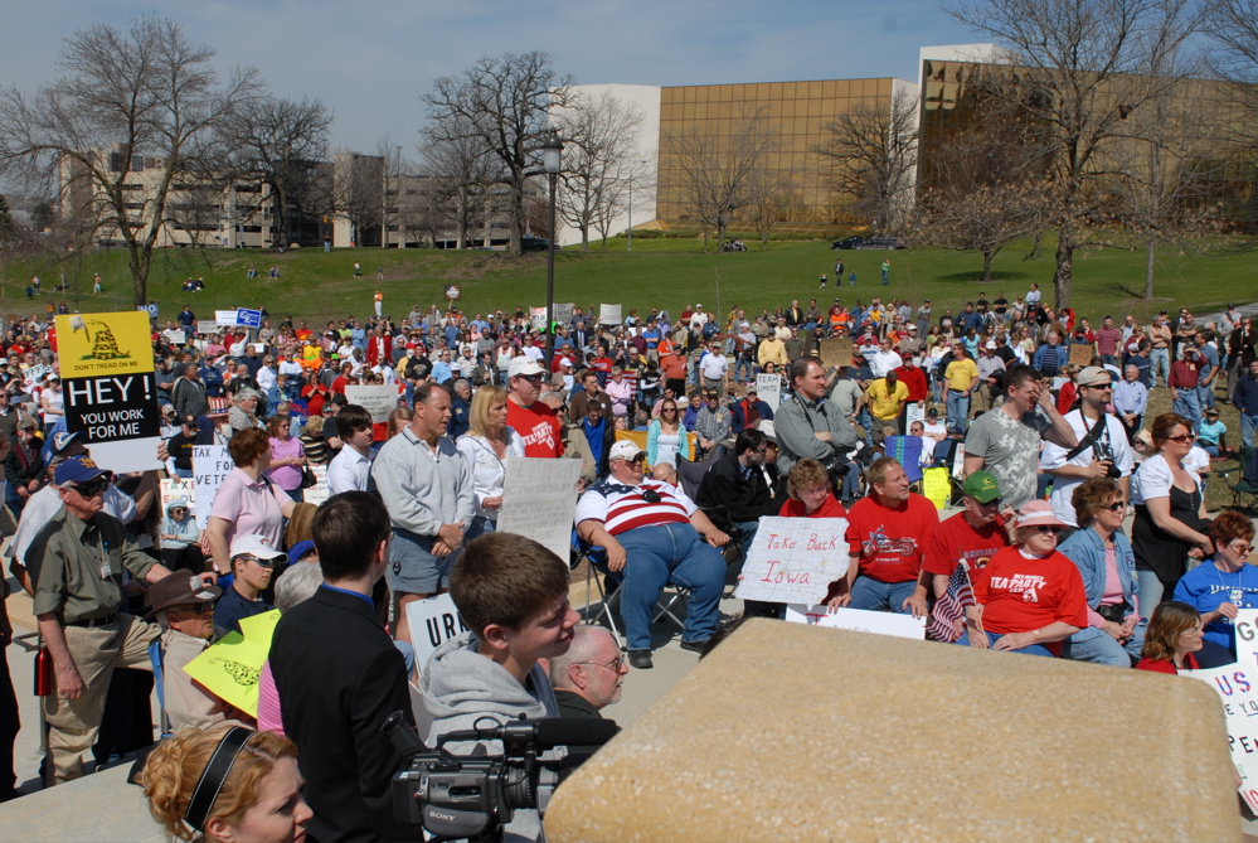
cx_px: 629
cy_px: 422
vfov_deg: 37.0
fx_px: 1260
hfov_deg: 53.1
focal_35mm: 36
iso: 100
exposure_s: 1/320
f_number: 10
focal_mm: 24
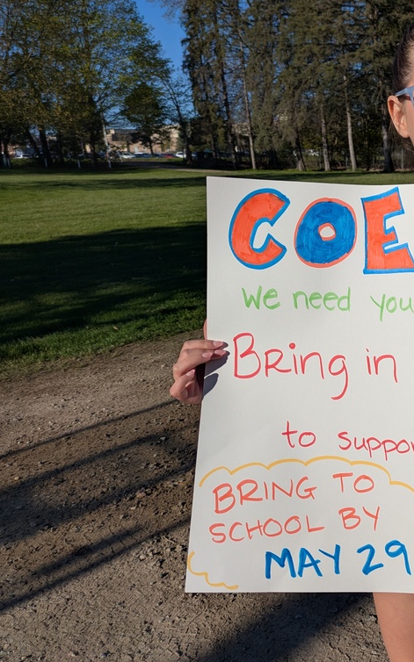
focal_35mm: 36
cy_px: 336
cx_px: 427
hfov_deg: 32.1
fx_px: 650
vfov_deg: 54.0
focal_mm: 5.43
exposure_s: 1/6452
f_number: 1.89
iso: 67
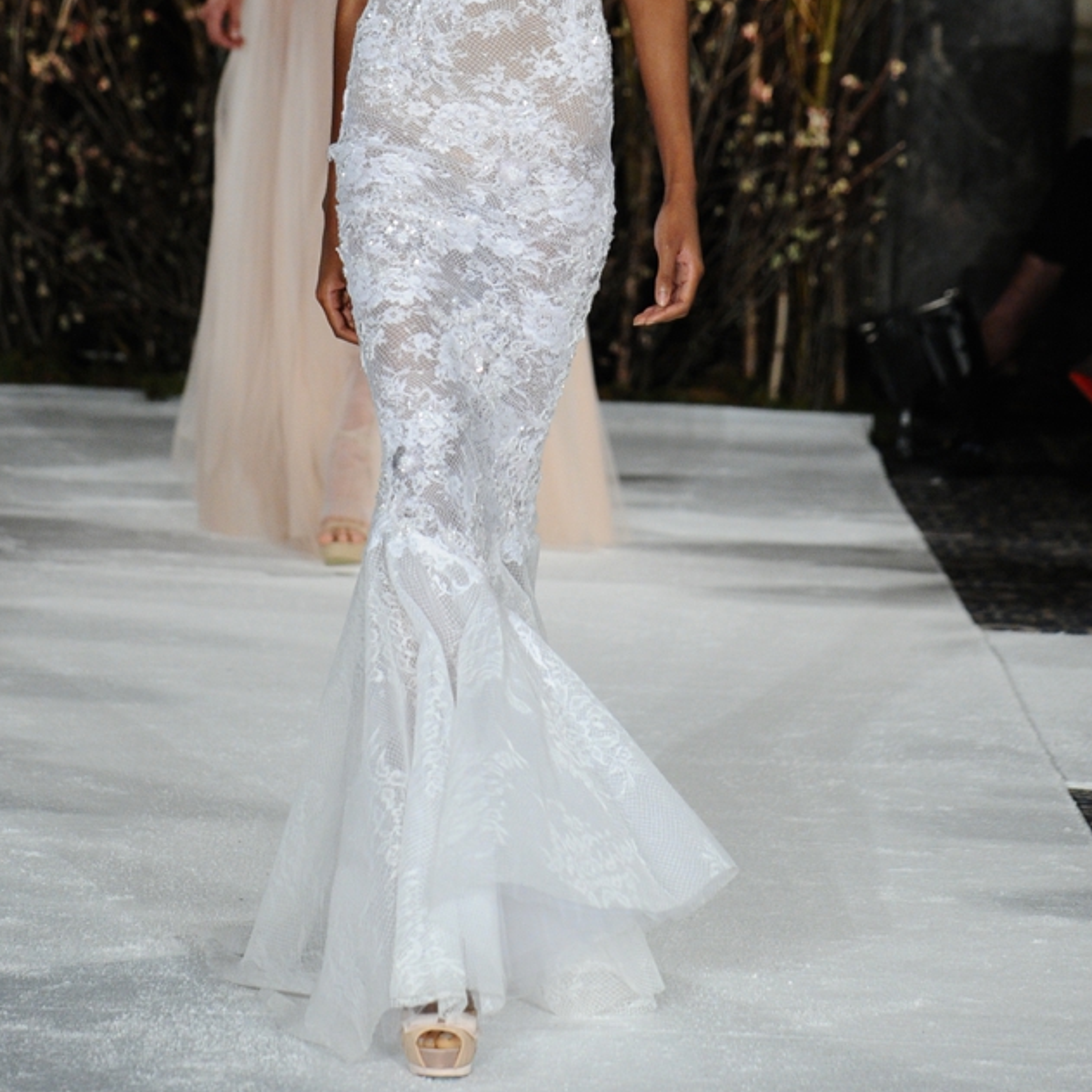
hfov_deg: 6.4
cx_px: 538
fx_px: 9743
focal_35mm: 273
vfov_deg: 6.4
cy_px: 193
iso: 3200
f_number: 5.6
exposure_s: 1/400
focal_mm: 180
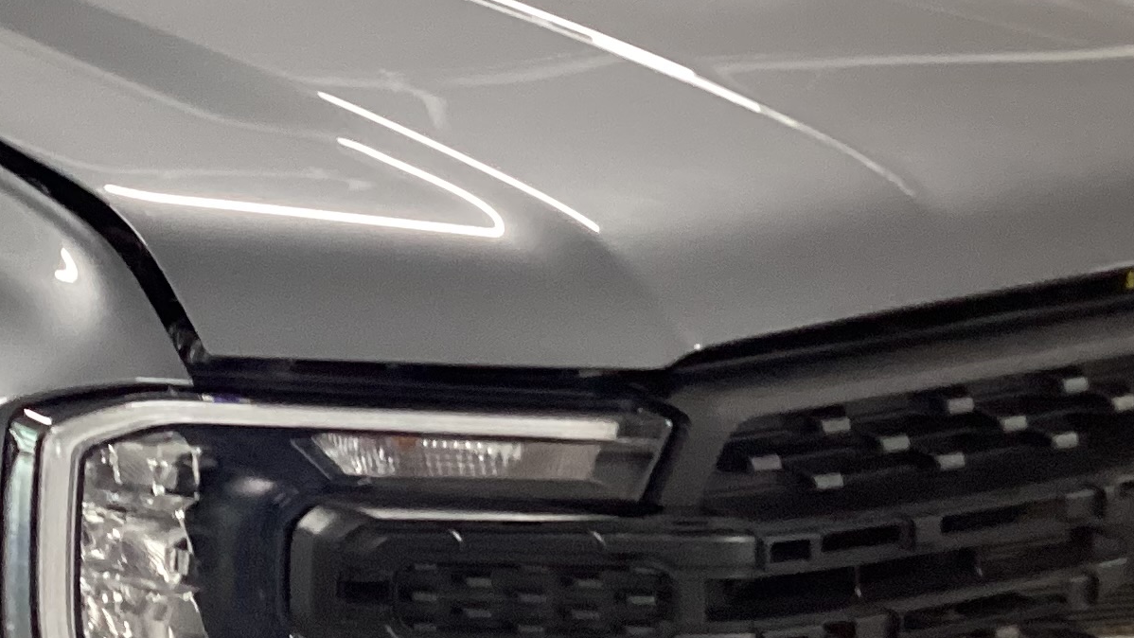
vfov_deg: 13.2
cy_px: 317
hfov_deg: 22.9
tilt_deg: -16.0
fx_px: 2766
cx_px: 270
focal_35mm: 92
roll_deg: +0.5
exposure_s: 1/40
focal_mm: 3.3
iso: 250
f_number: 2.4
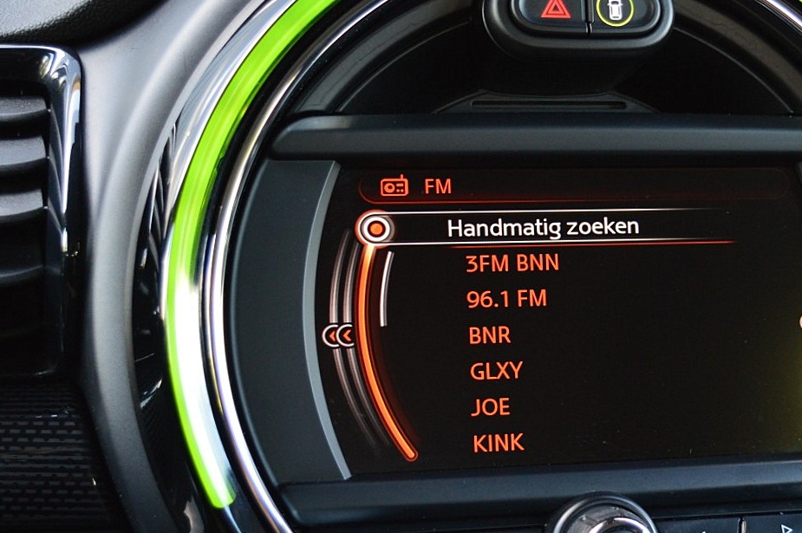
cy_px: 309
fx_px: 1758
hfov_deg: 25.5
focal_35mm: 79
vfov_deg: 17.2
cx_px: 562
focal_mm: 30
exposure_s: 1/60
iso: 800
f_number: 4.5
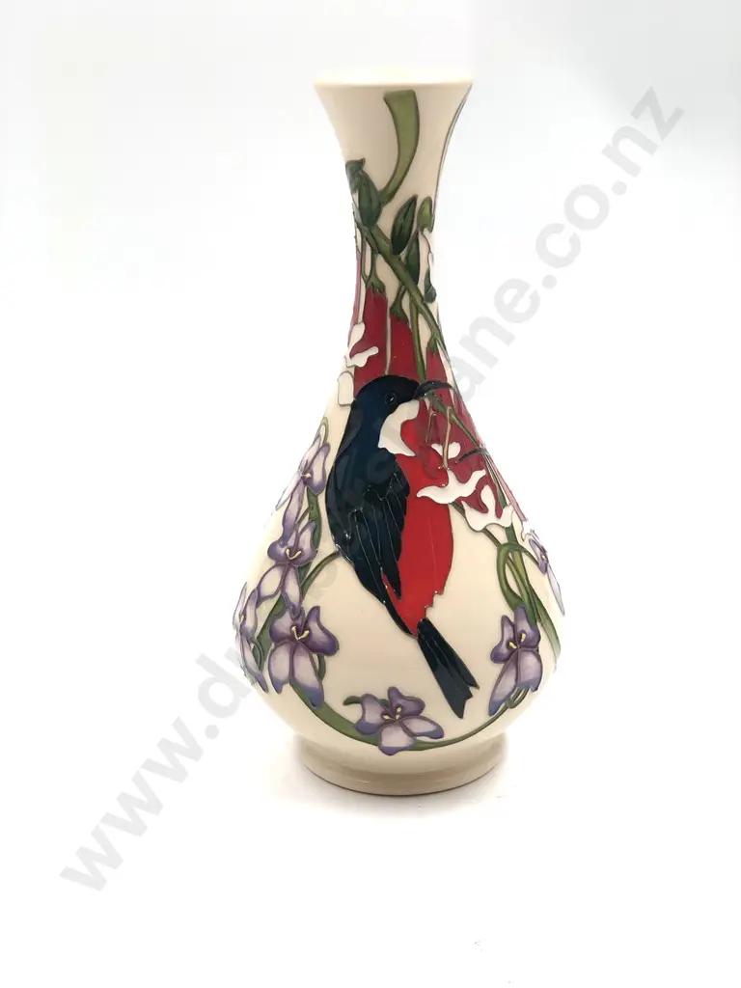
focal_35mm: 57
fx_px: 1627
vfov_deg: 33.8
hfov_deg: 25.7
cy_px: 494
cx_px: 370
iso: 20
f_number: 2.8
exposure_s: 1/100
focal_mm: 6.6
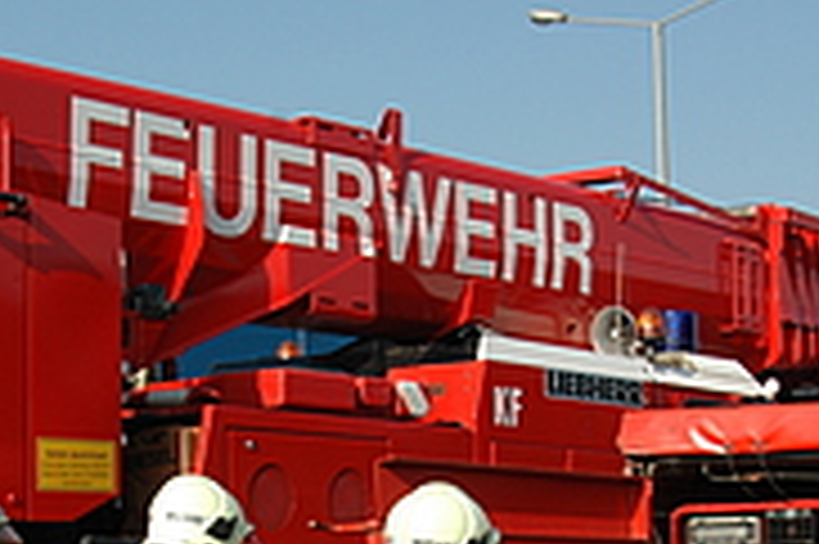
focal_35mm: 94
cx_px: 290
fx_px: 2137
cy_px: 584
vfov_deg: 14.2
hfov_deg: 21.6
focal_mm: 24
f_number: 9
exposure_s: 1/320
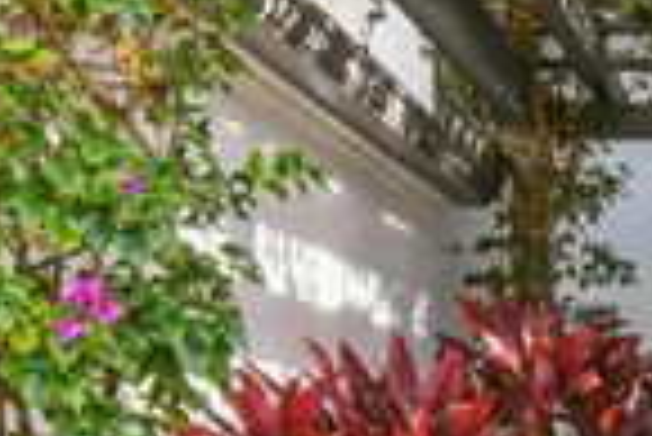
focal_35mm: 66
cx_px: 764
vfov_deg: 19.6
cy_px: 506
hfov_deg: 27.2
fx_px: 1197
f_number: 11
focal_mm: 10
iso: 125
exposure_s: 1/30
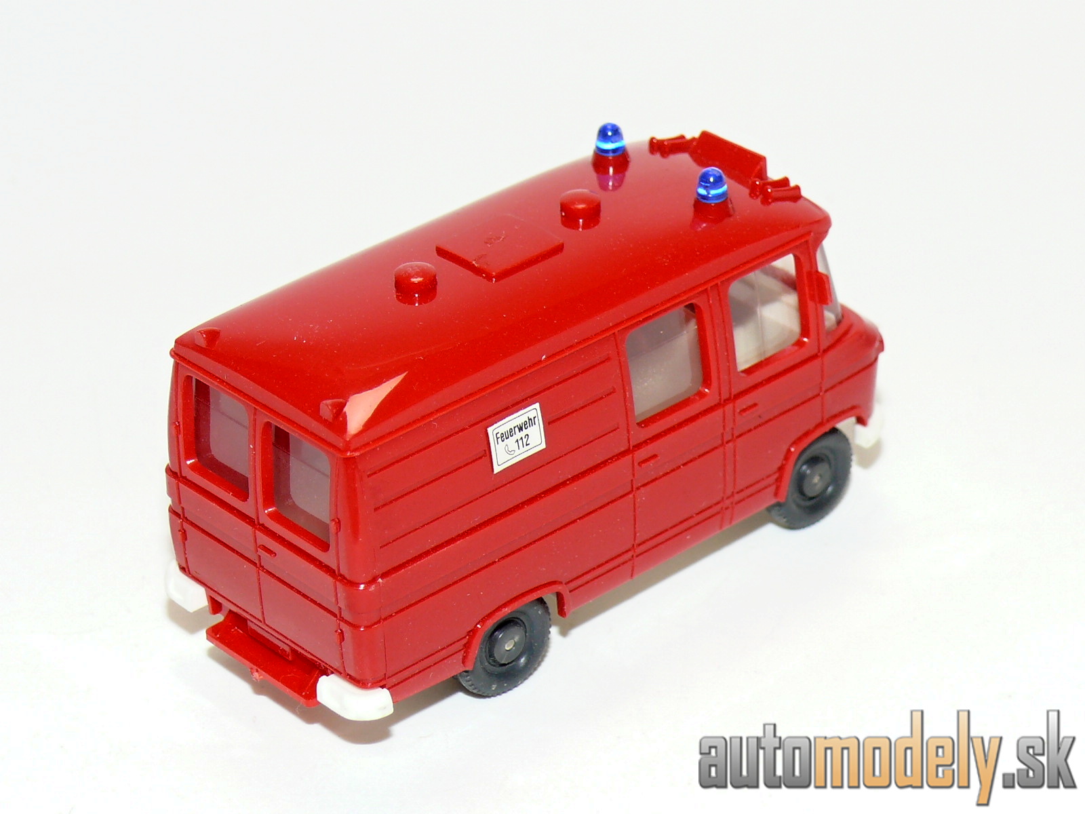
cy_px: 407
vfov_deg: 13.5
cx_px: 542
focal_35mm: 110
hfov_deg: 17.9
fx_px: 3448
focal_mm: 14
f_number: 4
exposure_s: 1/30
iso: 100
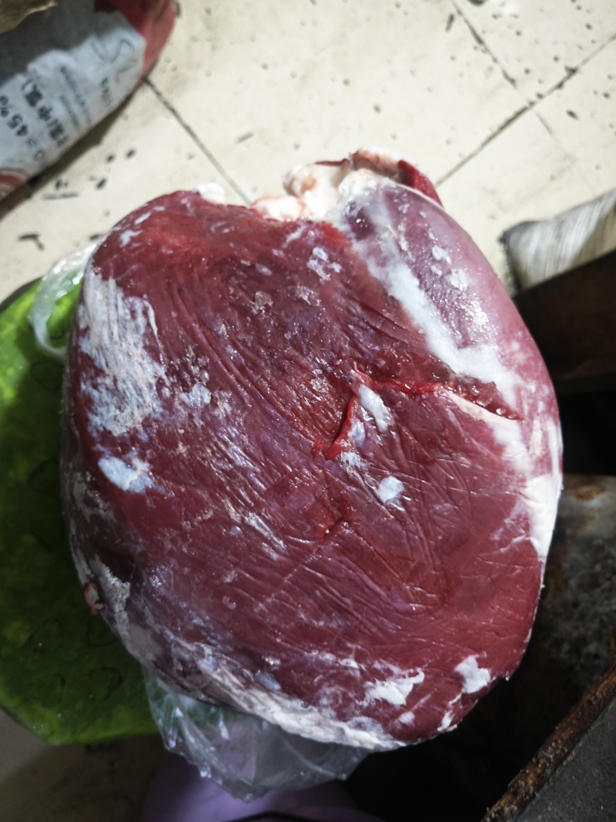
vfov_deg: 73.9
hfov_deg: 58.9
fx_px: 546
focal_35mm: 23
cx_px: 308
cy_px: 411
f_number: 1.8
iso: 800
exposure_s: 1/25
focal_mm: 5.43
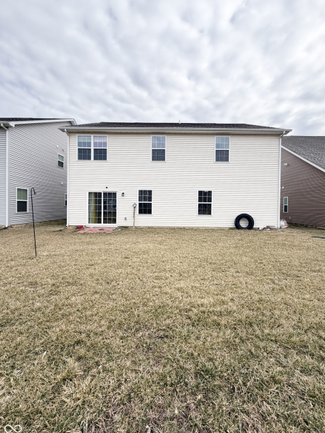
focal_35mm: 15
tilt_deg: -1.4
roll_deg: -0.9
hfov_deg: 81.7
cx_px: 169
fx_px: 188
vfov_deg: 98.2
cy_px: 211
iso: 40
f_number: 2.2
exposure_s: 1/770
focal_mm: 2.22
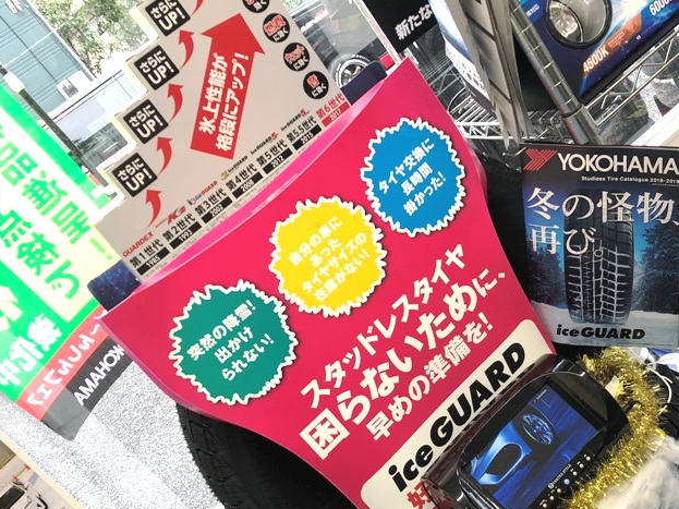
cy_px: 331
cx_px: 454
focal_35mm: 46
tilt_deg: -22.2
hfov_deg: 40.7
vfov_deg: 31.3
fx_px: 902
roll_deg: +36.0
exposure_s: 1/33
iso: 25
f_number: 1.8
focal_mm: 4
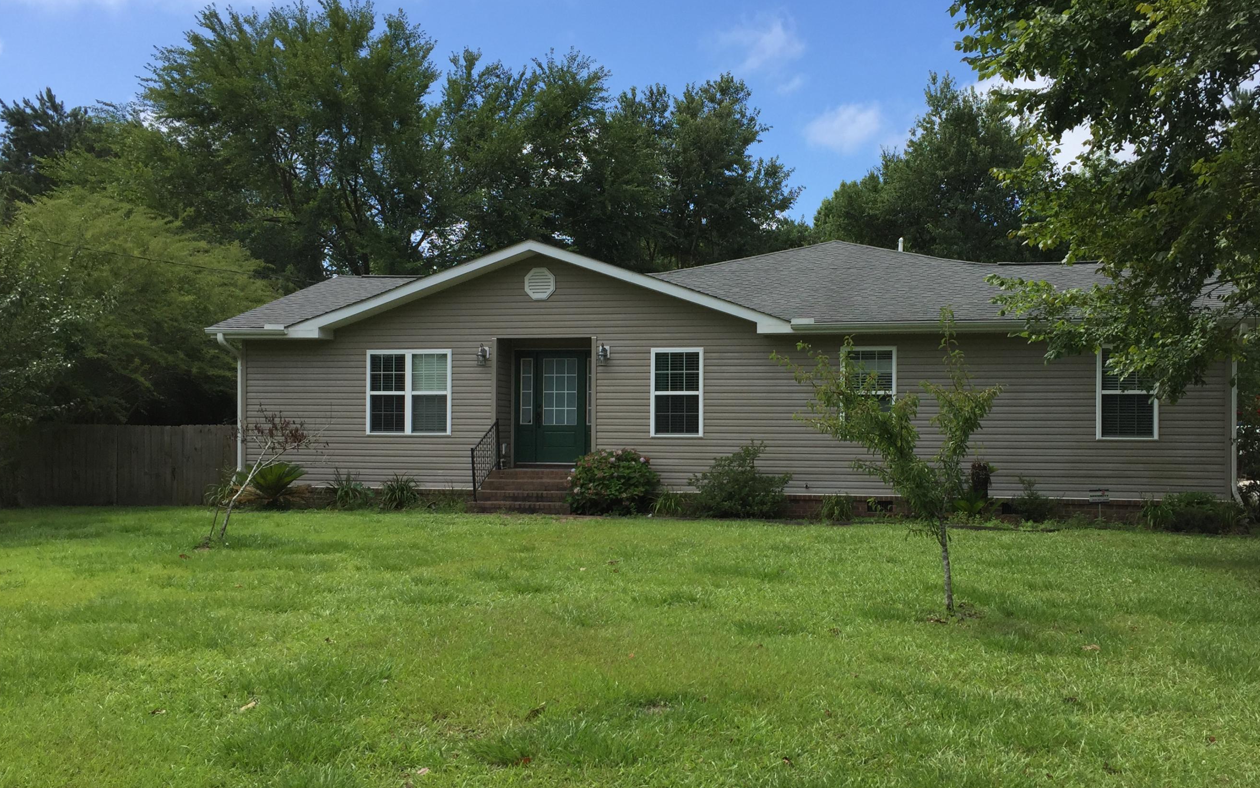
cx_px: 711
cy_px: 437
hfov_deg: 55.2
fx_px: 1202
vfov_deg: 36.2
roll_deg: -1.1
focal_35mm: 35
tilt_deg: +0.6
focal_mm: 4.15
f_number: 2.2
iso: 32
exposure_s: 1/1522
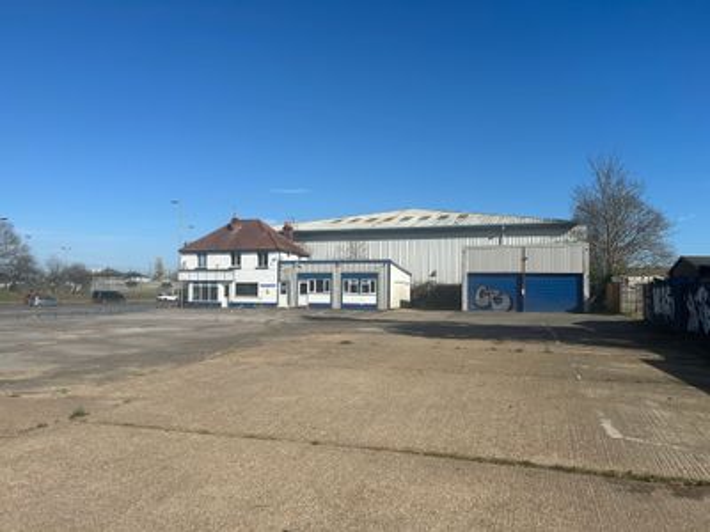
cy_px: 266
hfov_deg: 67.3
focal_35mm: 26
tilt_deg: +3.1
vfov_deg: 53.1
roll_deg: +0.0
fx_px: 533
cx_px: 355
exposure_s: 1/5076
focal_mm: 5.7
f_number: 1.5
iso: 50
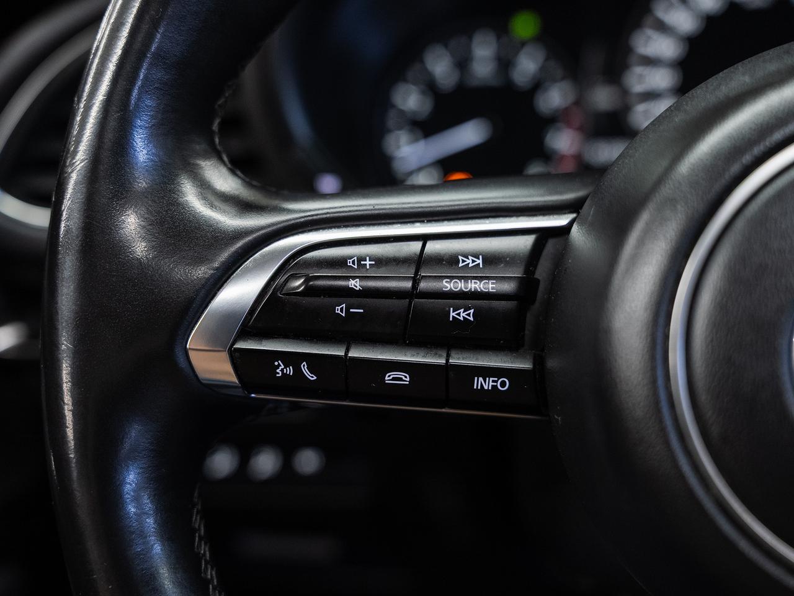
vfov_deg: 34.6
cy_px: 298
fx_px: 955
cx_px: 397
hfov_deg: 45.1
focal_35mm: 42
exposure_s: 1/40
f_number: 3.5
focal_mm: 38.5
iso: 1000
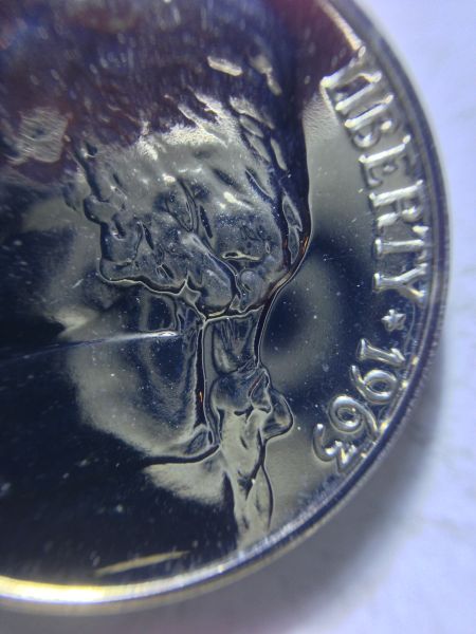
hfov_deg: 42.9
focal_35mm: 33
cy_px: 317
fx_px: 605
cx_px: 238
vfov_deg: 55.4
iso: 50
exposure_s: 1/24
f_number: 2.4
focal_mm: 4.13
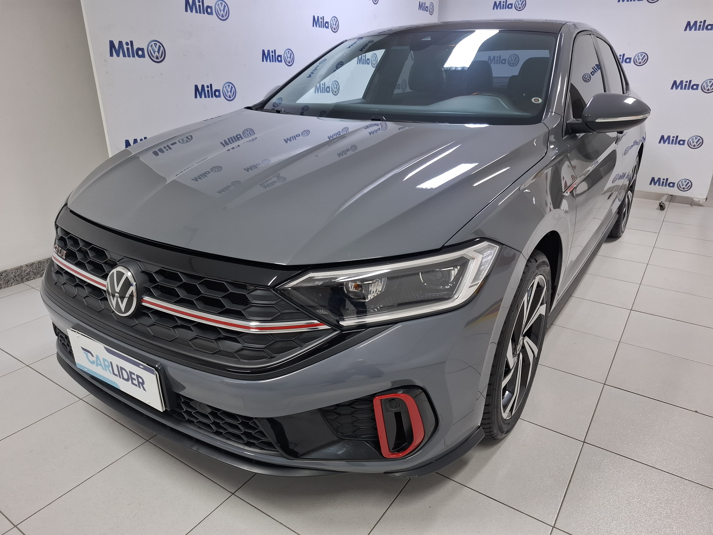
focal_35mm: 23
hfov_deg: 73.9
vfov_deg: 58.9
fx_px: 474
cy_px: 268
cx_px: 356
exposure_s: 1/40
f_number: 1.8
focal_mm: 5.54
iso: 250
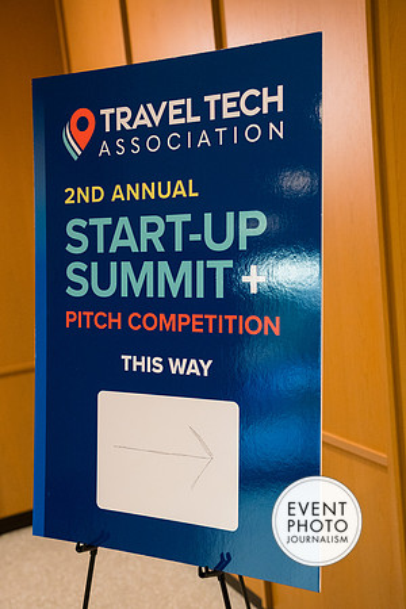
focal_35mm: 42
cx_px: 203
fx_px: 710
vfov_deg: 46.4
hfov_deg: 31.9
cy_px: 304
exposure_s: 1/200
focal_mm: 42
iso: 3200
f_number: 3.2
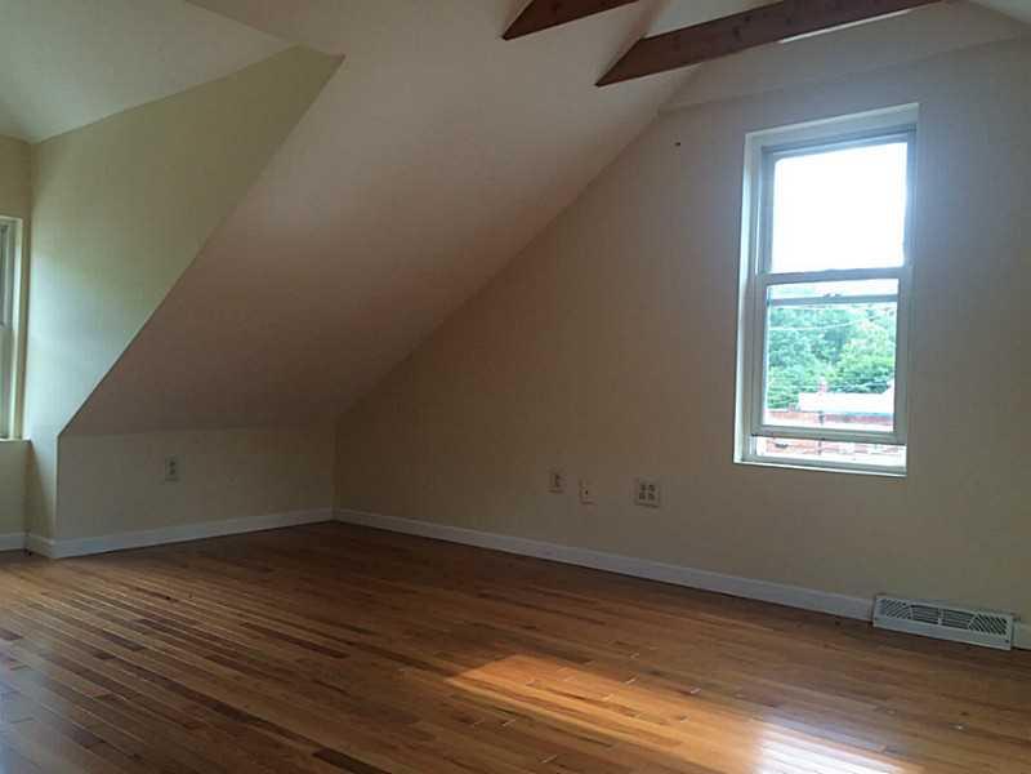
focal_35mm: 29
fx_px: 864
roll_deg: -1.8
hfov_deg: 61.7
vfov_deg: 48.2
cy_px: 387
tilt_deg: +2.8
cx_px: 516
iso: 64
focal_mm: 4.15
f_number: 2.2
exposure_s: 1/120
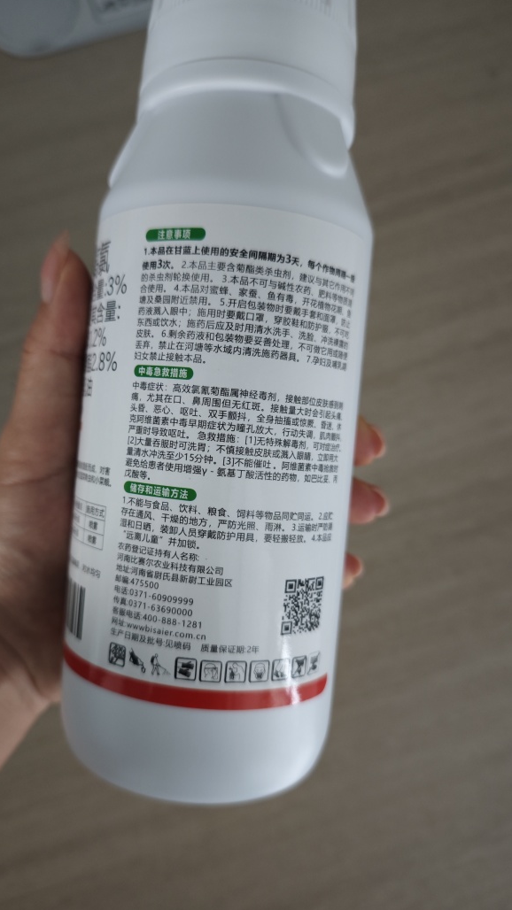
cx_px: 211
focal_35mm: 26
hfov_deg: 44.2
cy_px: 452
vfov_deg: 71.9
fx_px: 628
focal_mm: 6.55
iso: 800
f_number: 1.6
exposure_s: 1/33.3
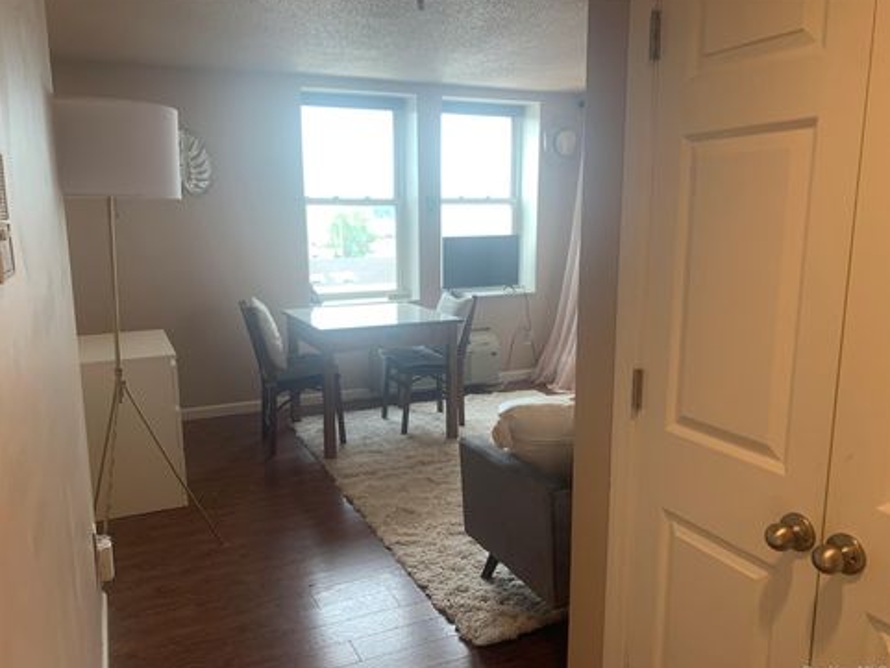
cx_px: 431
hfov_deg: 65.3
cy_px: 336
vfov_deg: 51.4
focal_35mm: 27
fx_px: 694
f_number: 1.8
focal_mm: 4.25
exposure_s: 1/120
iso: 50
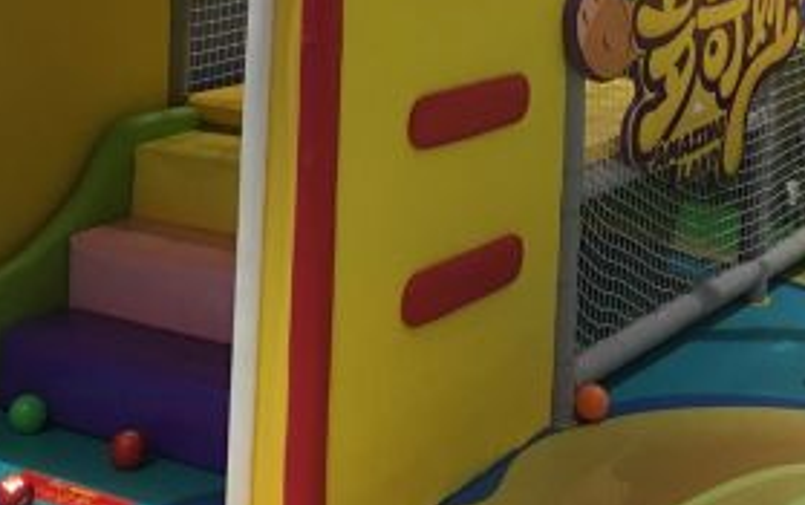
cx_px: 525
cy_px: -192
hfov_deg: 26.6
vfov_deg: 15.9
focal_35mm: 77
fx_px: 1691
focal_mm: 4.15
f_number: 2.2
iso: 160
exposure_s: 1/33
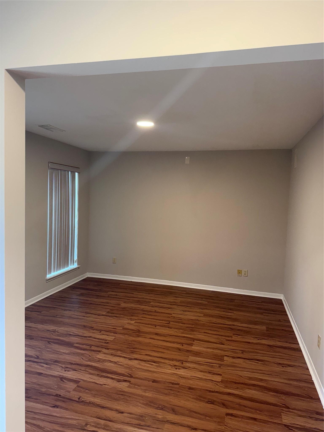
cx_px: 162
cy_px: 216
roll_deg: -2.7
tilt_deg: -3.4
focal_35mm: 24
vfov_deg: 71.6
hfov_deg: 56.8
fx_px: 300
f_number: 1.78
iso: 250
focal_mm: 6.76
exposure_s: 1/60
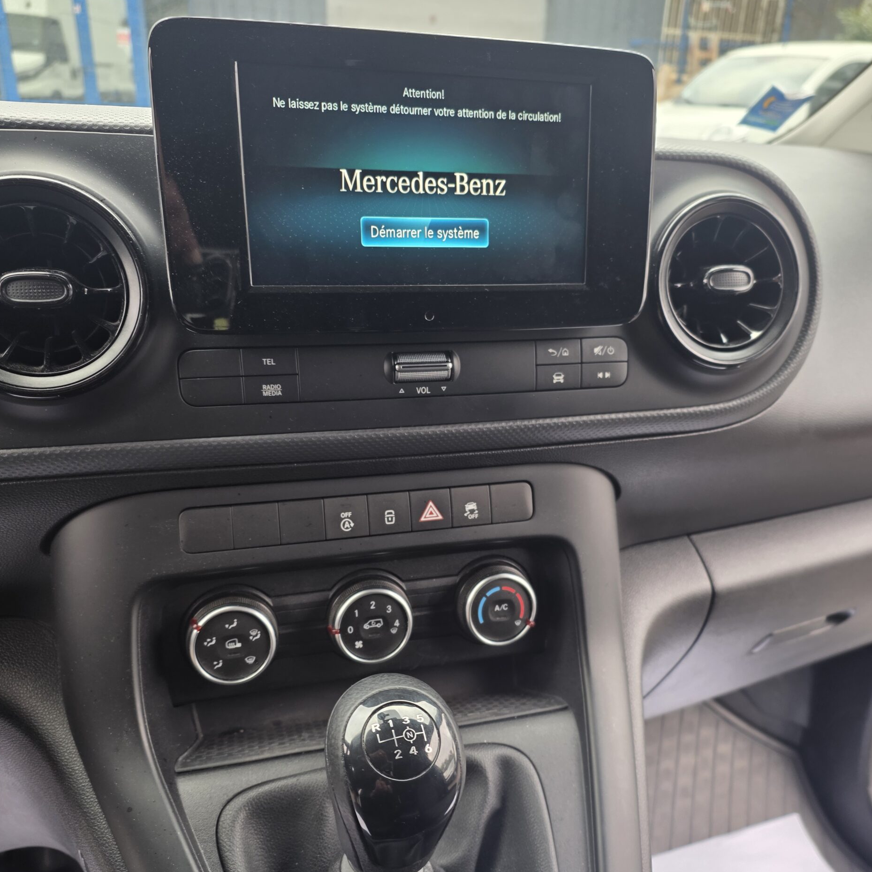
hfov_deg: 57.3
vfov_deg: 57.2
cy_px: 477
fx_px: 798
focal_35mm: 28
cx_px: 447
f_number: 1.7
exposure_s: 1/55.9
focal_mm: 6.25
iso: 50
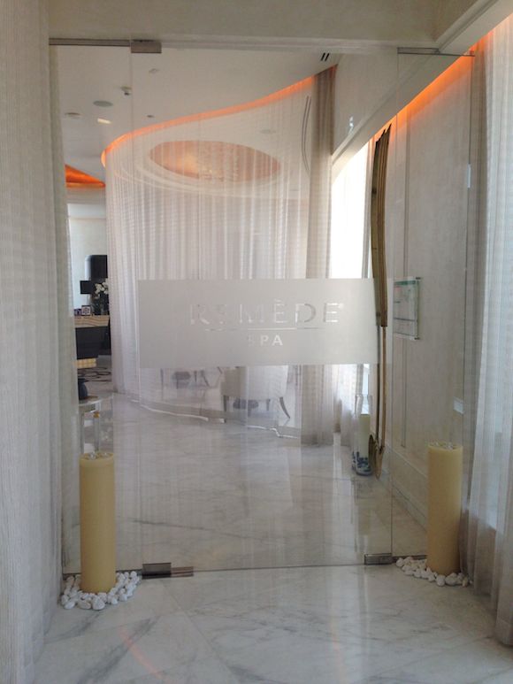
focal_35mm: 33
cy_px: 342
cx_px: 256
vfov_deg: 55.3
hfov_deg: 43.0
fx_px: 652
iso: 80
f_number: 2.4
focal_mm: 4.12
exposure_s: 1/120
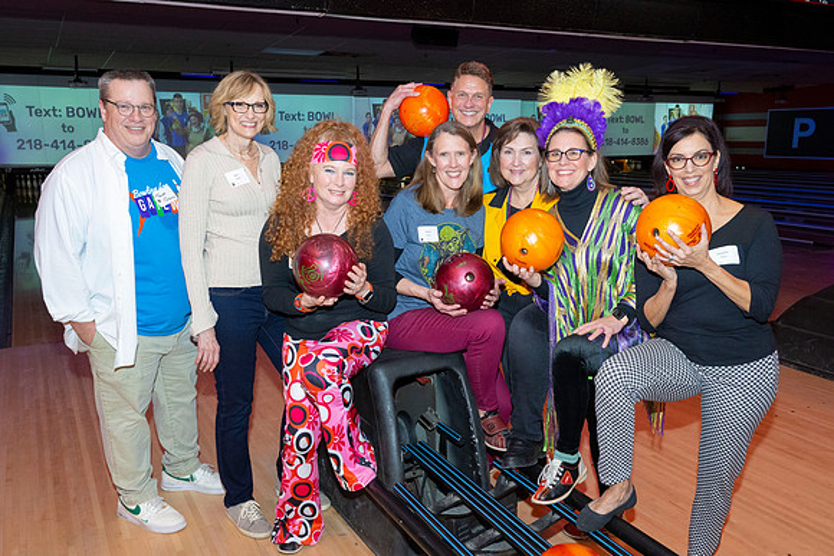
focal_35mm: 31
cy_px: 280
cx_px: 425
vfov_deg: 41.9
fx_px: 727
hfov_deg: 59.6
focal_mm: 26.5
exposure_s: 1/100
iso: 2000
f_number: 5.6
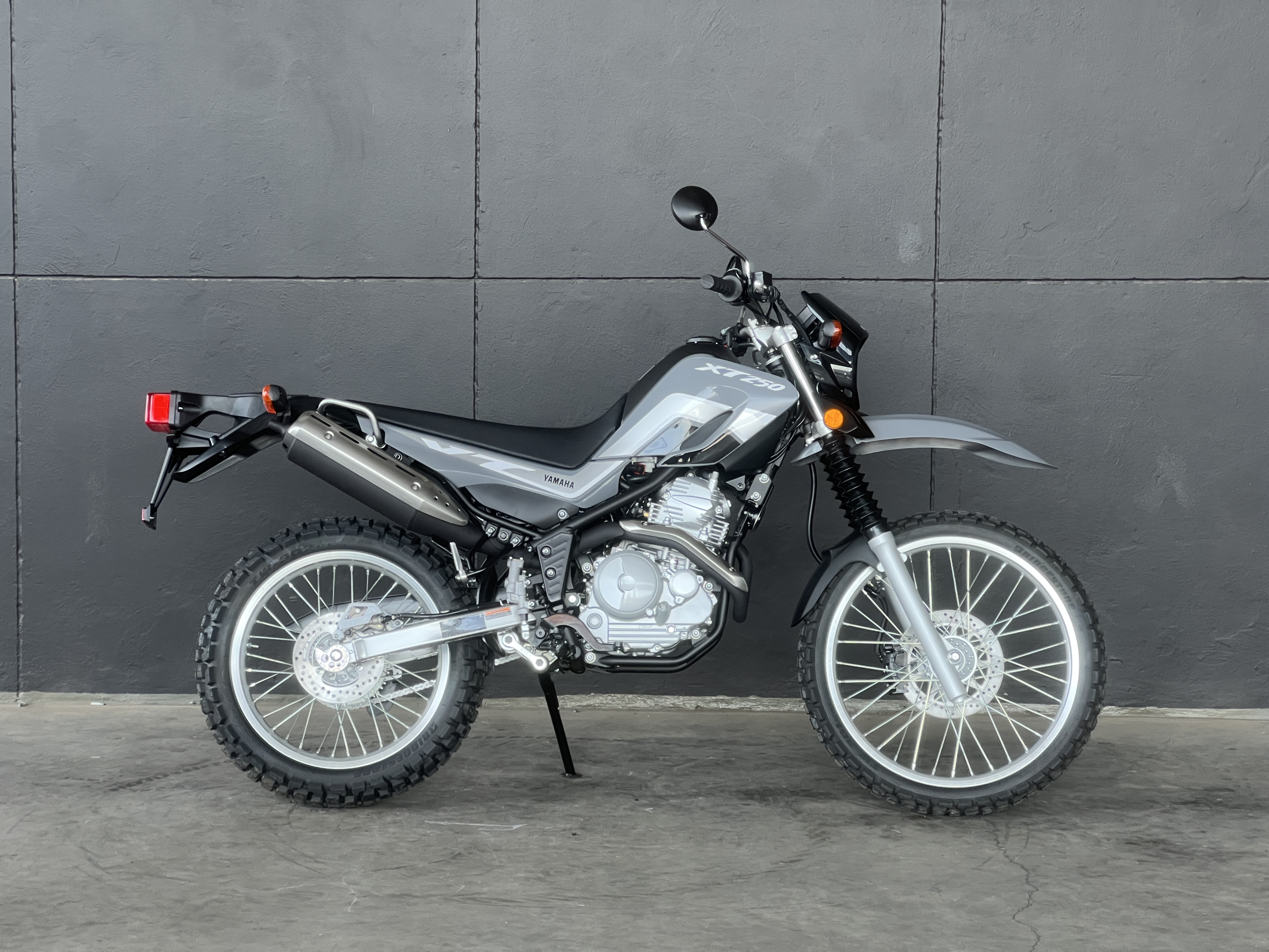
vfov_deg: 19.1
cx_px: 634
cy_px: 476
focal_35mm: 77
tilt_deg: -5.3
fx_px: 2823
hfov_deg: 25.3
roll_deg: -1.0
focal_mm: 9
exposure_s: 1/99
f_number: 2.8
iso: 100
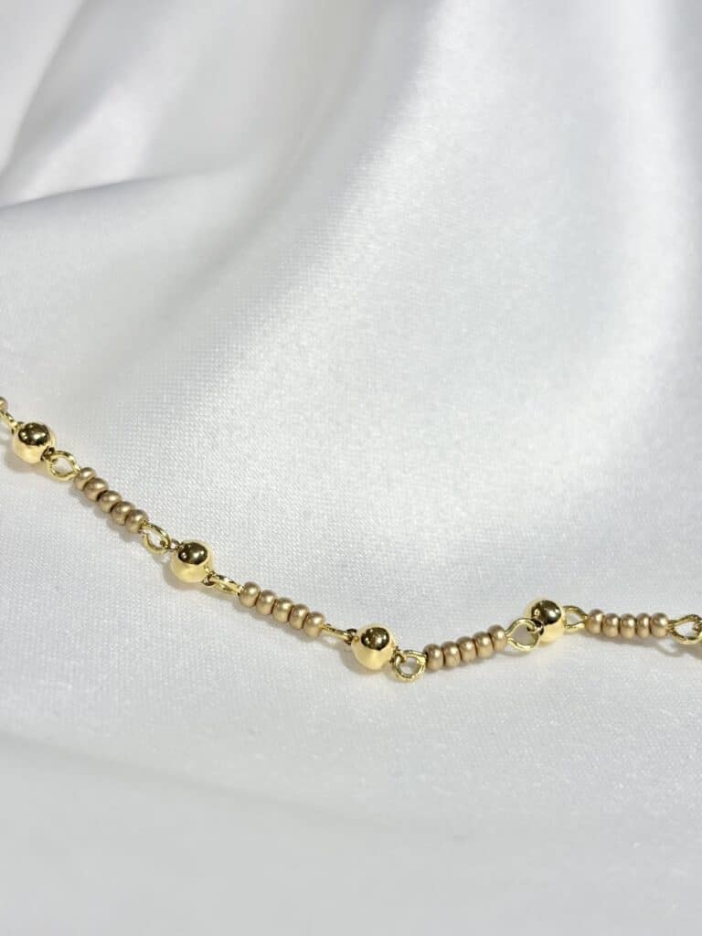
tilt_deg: -31.3
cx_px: 351
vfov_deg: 36.8
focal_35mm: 52
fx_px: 1406
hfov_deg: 28.0
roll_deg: +7.2
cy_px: 468
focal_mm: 5.96
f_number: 1.6
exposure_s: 1/391
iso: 32
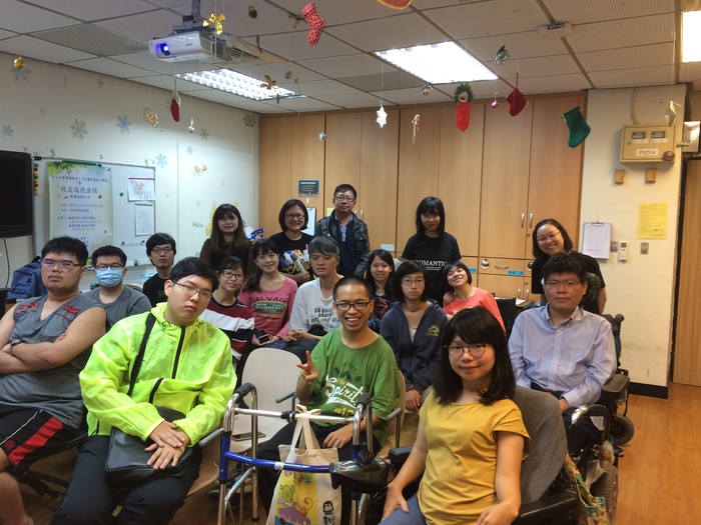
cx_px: 350
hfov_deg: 61.7
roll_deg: -0.6
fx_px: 587
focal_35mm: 29
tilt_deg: -5.2
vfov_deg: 48.2
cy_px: 262
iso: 64
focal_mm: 4.15
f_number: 2.2
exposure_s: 1/30
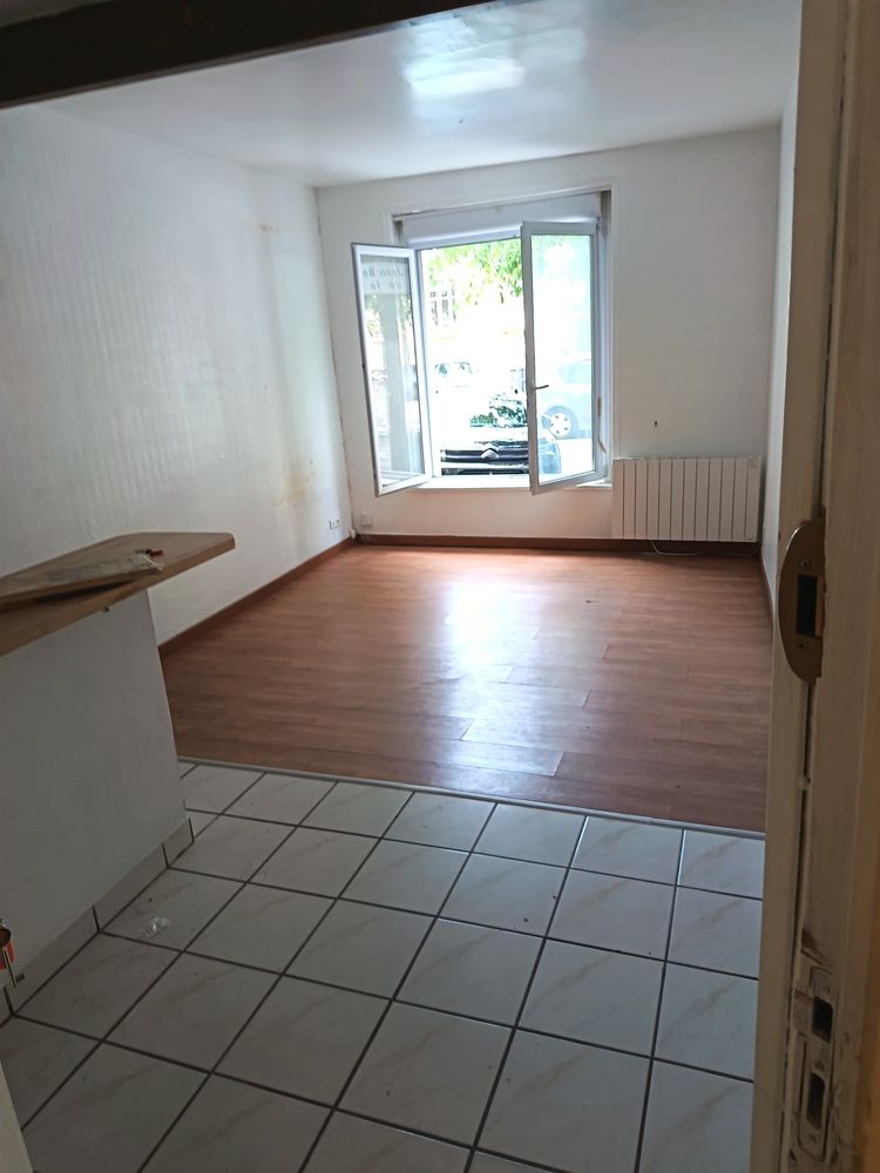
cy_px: 586
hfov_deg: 56.8
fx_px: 813
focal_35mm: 24
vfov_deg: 71.6
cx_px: 440
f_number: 1.75
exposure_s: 1/50
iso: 617
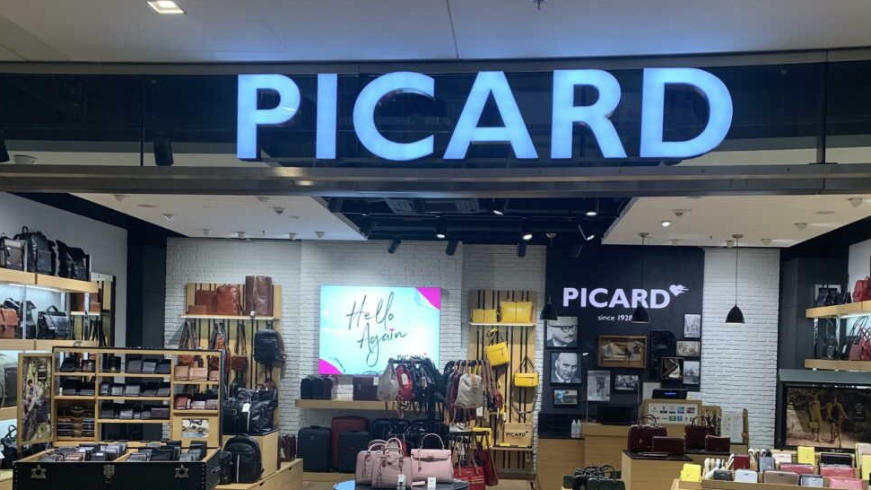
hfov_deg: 56.6
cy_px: 376
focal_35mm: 35
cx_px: 468
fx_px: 808
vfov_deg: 33.0
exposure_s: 1/100
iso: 80
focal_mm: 4.25
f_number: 1.8
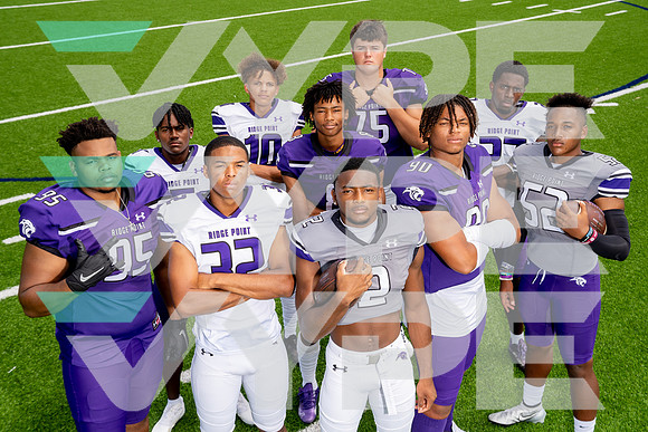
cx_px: 324
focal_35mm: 46
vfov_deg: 29.3
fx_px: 828
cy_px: 216
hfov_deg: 42.7
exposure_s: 1/250
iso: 100
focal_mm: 46
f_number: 8
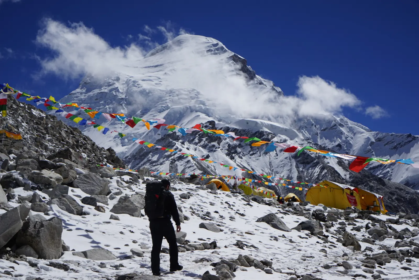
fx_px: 699
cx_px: 210
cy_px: 140
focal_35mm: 60
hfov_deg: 33.4
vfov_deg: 22.6
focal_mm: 60
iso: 160
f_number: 9
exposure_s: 1/1600
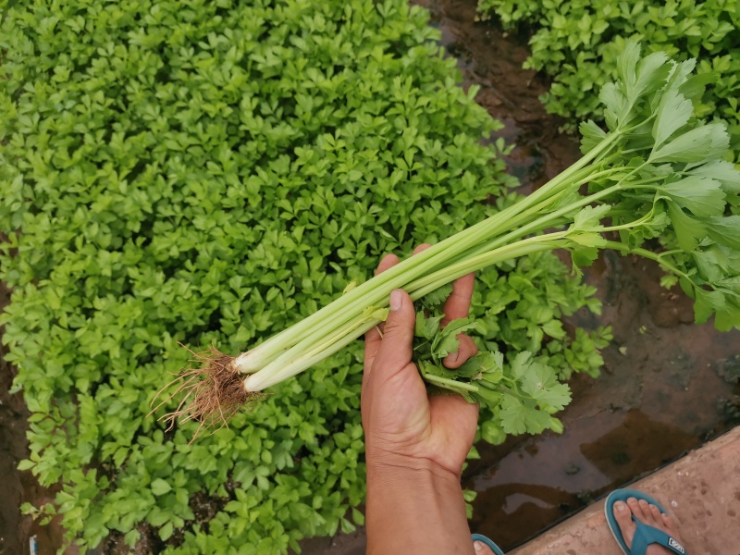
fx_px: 556
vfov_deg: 53.1
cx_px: 370
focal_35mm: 26
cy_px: 278
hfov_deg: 67.3
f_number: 1.8
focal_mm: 4.75
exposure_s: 1/1832
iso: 50
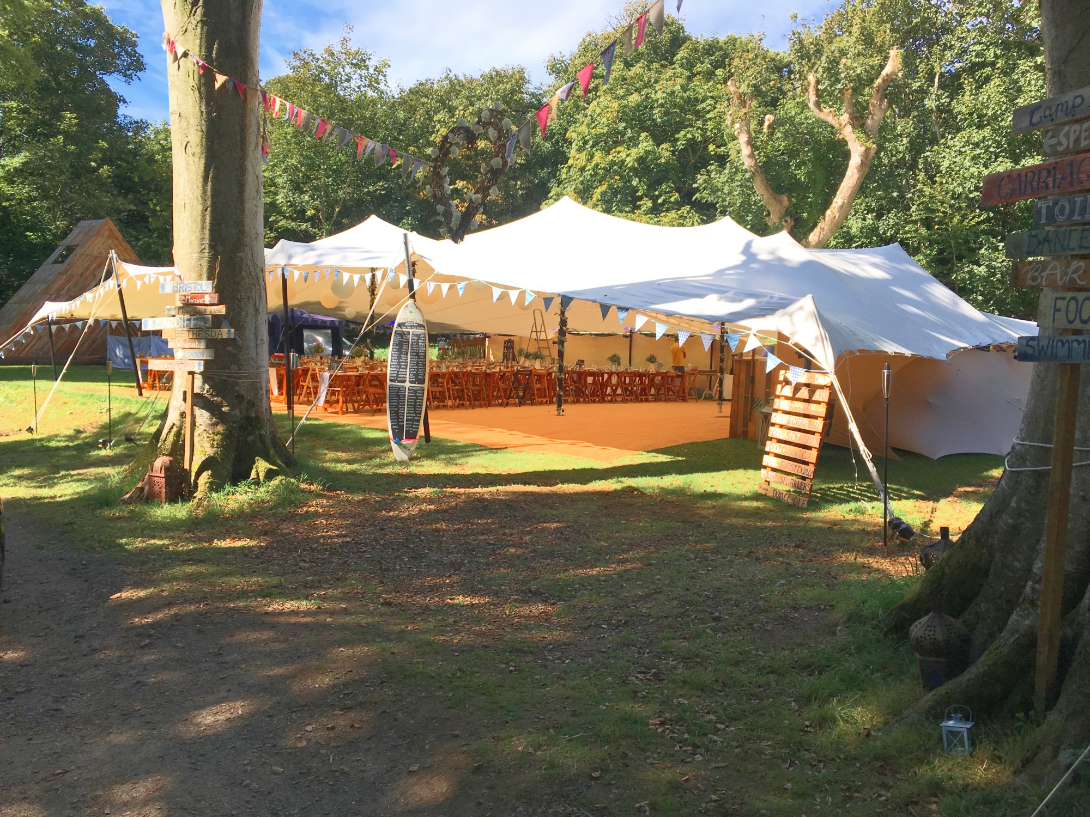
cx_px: 545
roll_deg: -1.9
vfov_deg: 48.2
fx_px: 913
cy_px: 408
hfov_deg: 61.7
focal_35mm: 29
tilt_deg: -3.8
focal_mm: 4.15
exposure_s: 1/793
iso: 25
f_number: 2.2
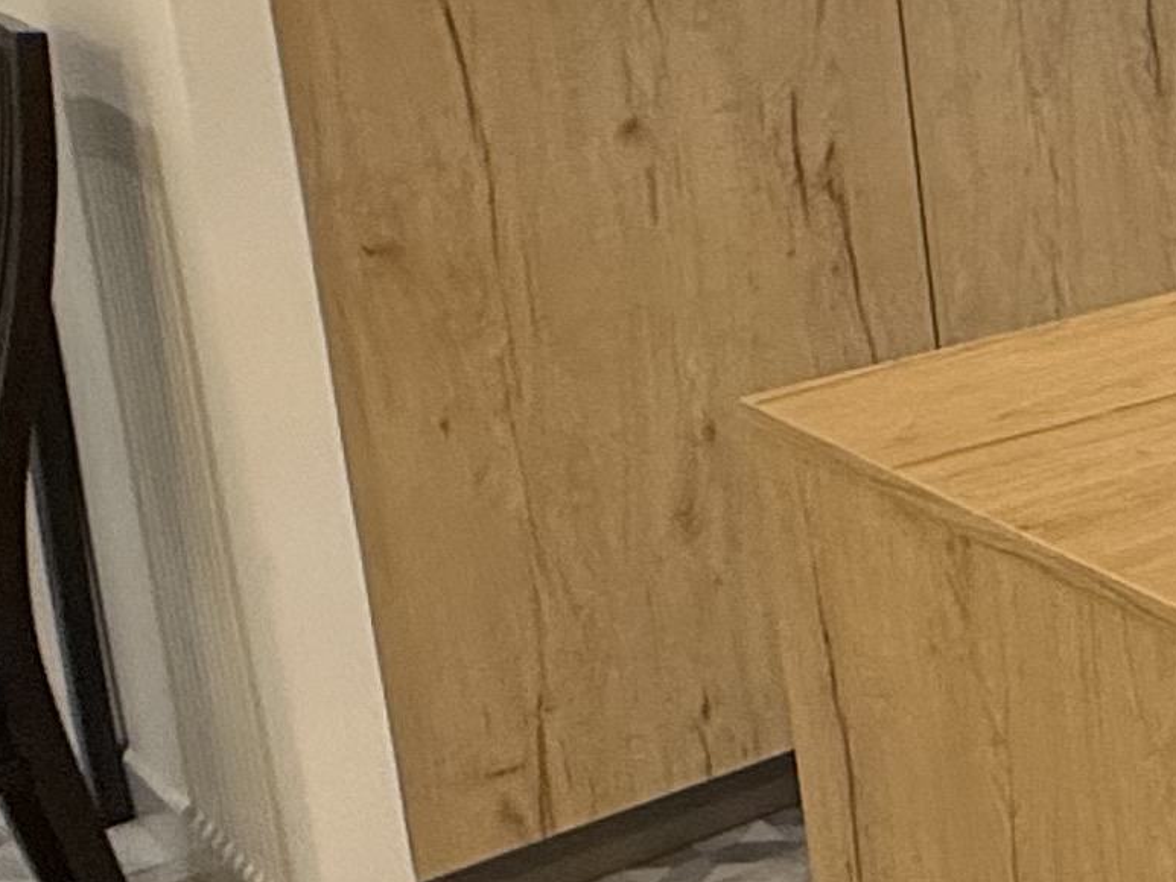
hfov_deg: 19.6
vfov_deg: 19.9
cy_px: 131
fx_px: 2480
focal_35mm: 73
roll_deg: -0.8
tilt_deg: -12.2
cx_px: 2134
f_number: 2.2
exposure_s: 1/100
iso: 250
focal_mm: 2.22
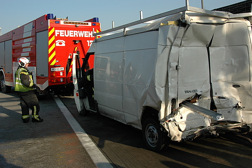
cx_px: 126
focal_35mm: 36
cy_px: 84
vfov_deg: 36.8
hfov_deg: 53.2
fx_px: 252
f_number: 9
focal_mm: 24
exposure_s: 1/320
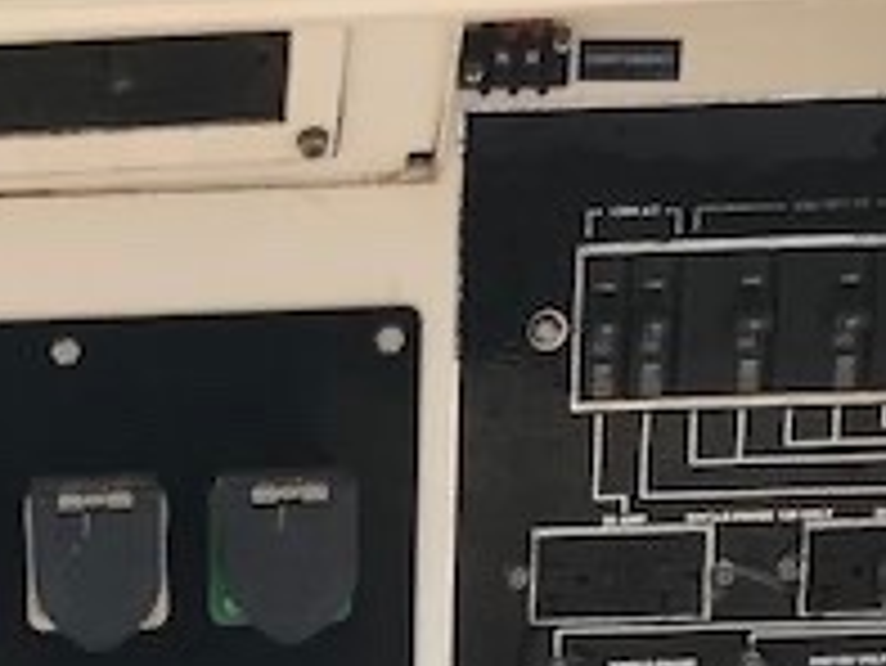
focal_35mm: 91
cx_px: -22
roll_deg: +2.3
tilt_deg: -17.2
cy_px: 909
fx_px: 2331
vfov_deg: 15.3
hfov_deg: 20.7
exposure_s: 1/2994
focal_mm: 3.99
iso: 20
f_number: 1.8
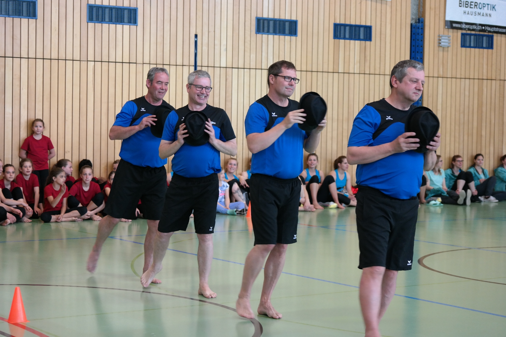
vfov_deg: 16.4
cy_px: 168
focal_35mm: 83
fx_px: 1166
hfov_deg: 24.5
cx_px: 253
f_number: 4
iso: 800
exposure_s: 1/80
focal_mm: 54
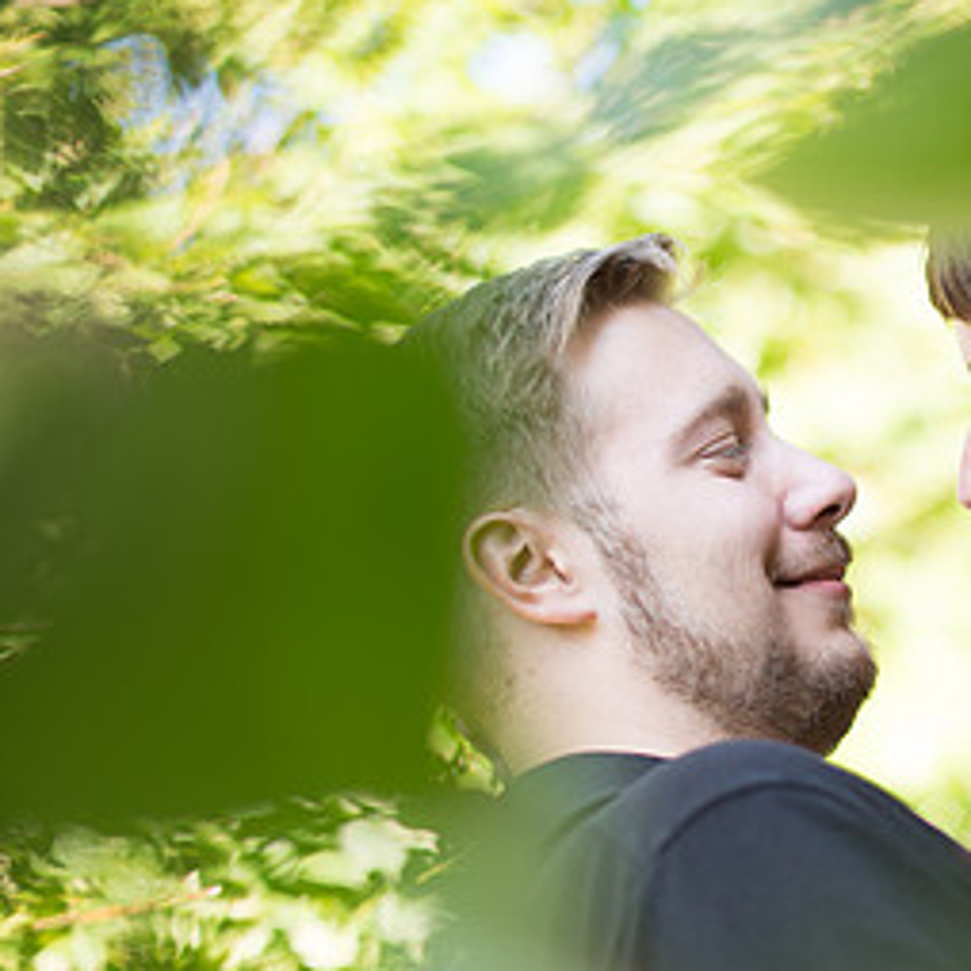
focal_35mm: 97
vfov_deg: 17.9
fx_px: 3078
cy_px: 598
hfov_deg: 17.7
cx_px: 856
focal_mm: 50
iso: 100
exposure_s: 1/320
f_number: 1.8
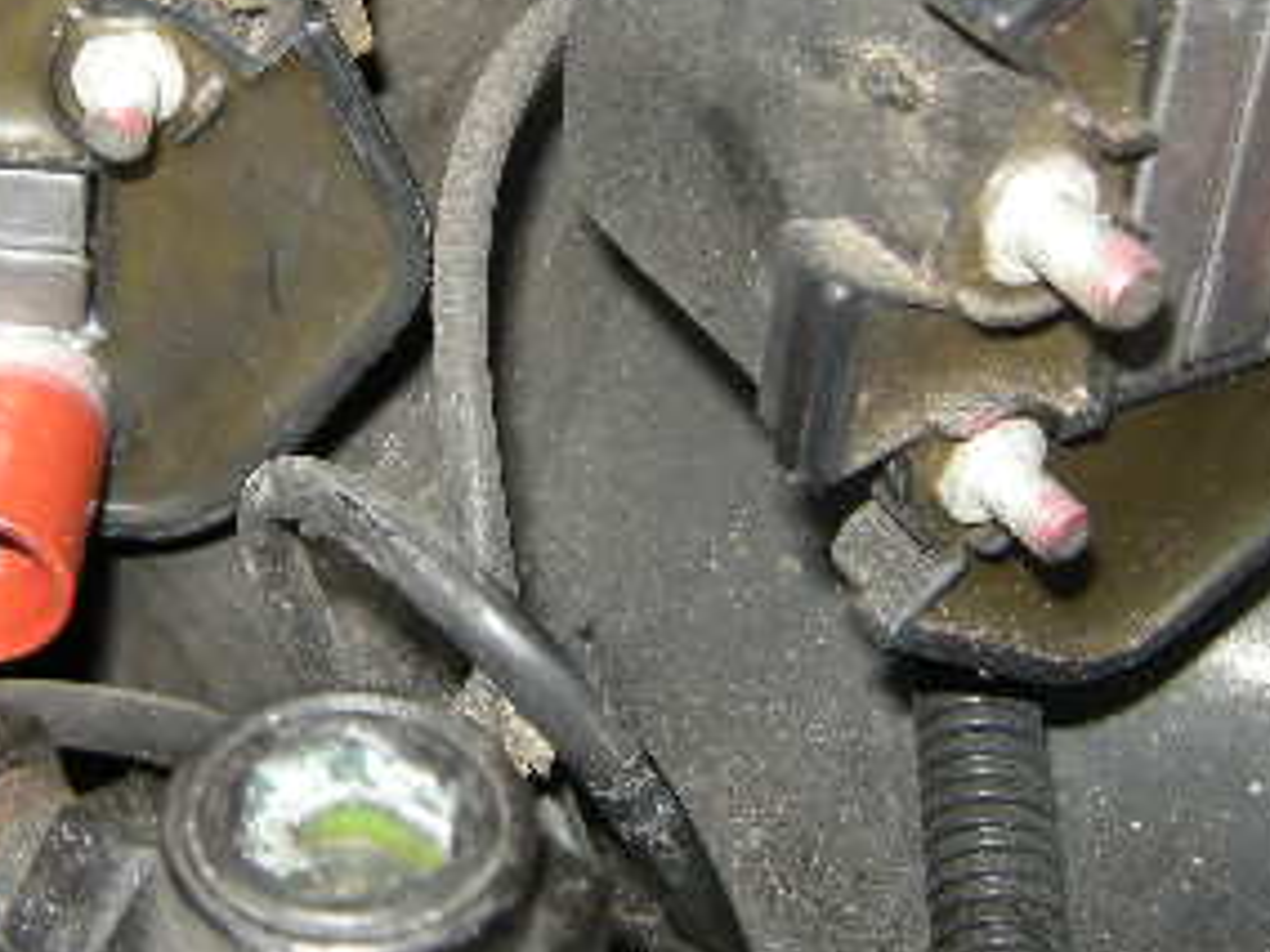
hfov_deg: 30.5
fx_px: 2311
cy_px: 250
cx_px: 443
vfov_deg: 23.1
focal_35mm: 63
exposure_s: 1/33.6
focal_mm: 4.7
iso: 64
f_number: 2.8
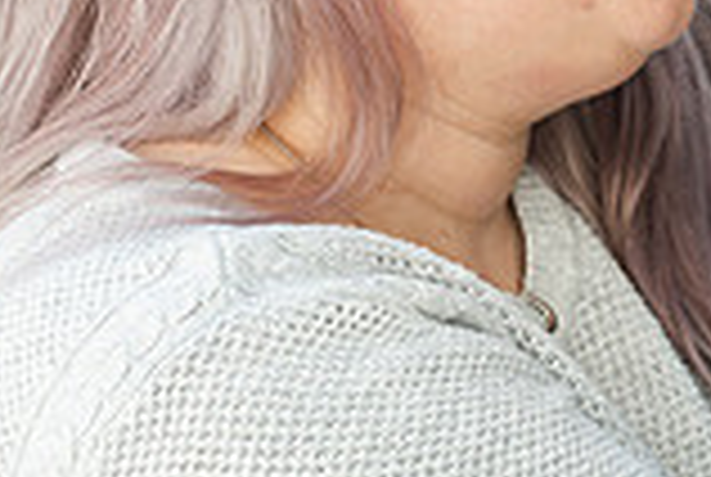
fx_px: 9062
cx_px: 770
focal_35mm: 458
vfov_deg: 3.0
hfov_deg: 4.5
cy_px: -52
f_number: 4
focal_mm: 125
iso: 400
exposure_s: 1/1000
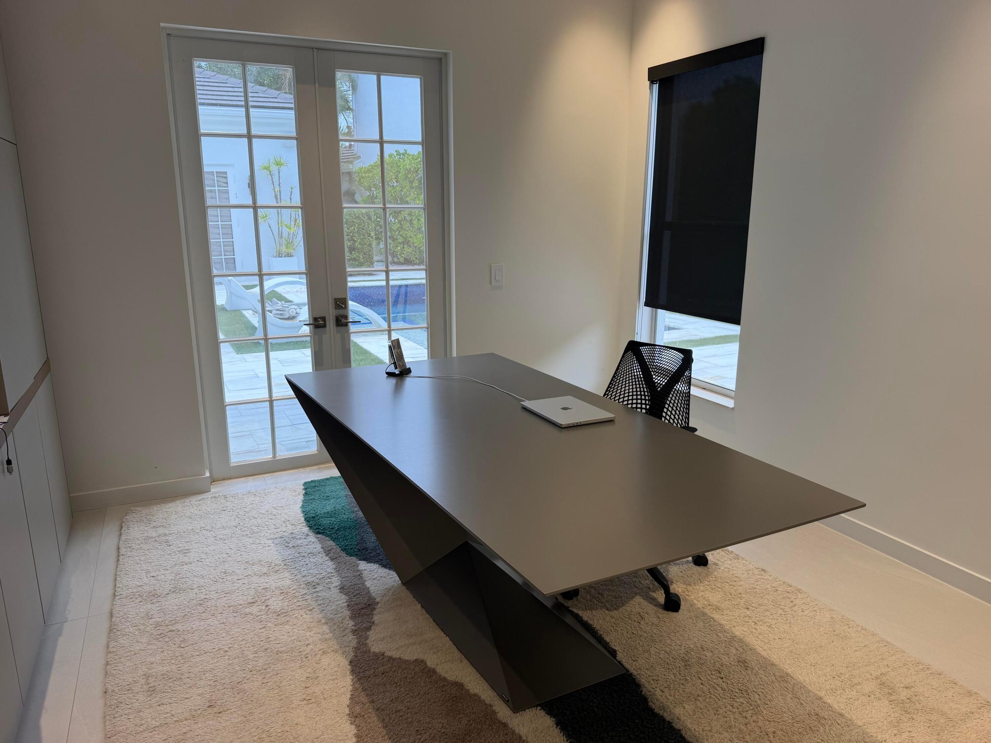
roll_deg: +0.8
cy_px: 372
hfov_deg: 71.6
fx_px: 687
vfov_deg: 56.8
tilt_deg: -13.5
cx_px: 496
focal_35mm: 24
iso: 64
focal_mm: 6.76
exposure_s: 1/172
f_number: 1.78
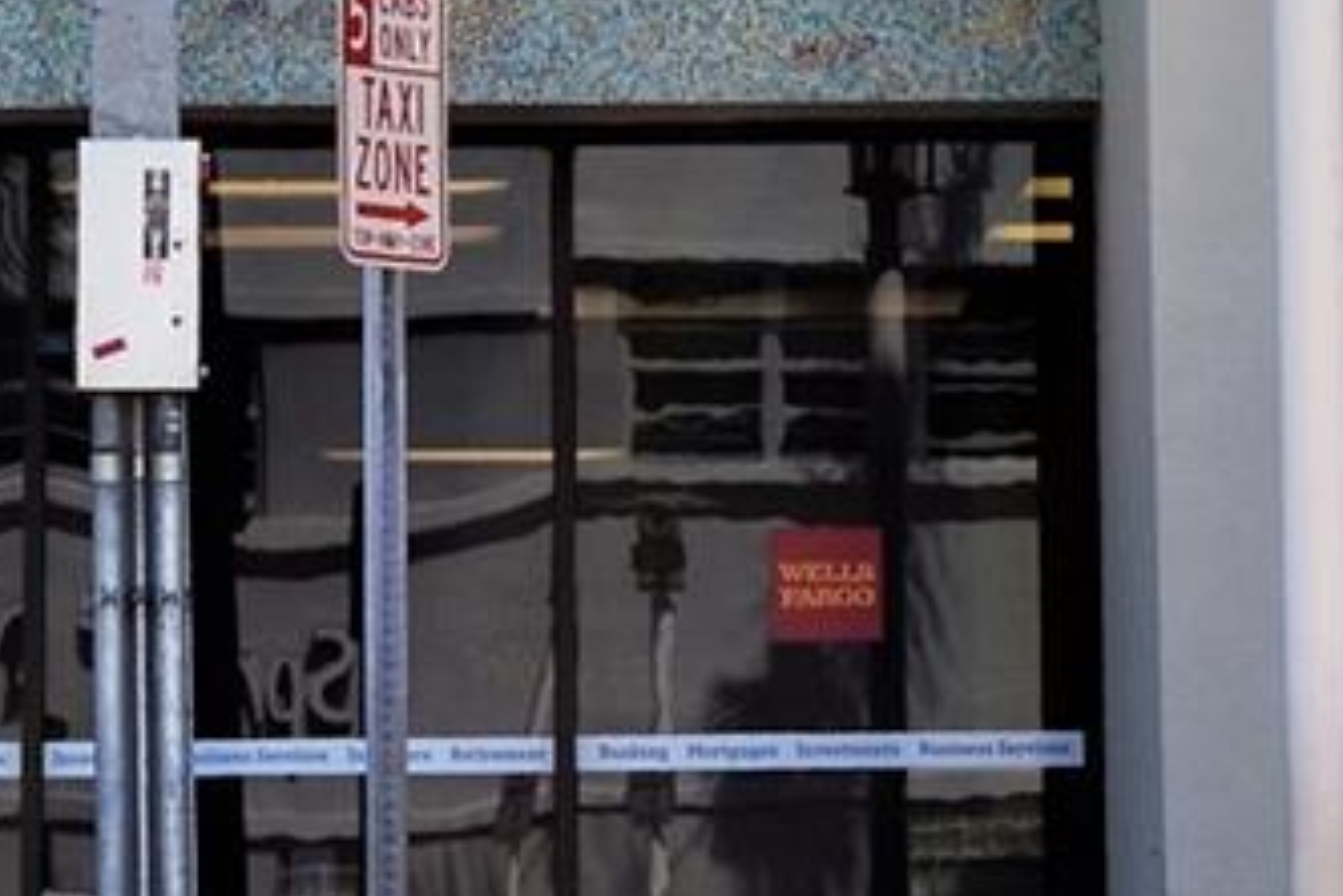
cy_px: -739
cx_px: 617
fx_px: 7535
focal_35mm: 202
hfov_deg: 10.2
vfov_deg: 6.6
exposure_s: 1/250
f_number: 8
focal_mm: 28
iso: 100
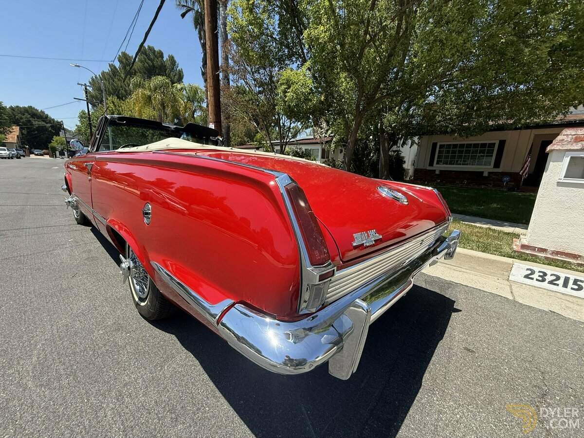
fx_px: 236
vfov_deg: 85.7
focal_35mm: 14
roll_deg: -3.5
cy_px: 219
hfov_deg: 102.1
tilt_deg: -11.6
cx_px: 292
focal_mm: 2.22
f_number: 2.2
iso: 50
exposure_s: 1/1033
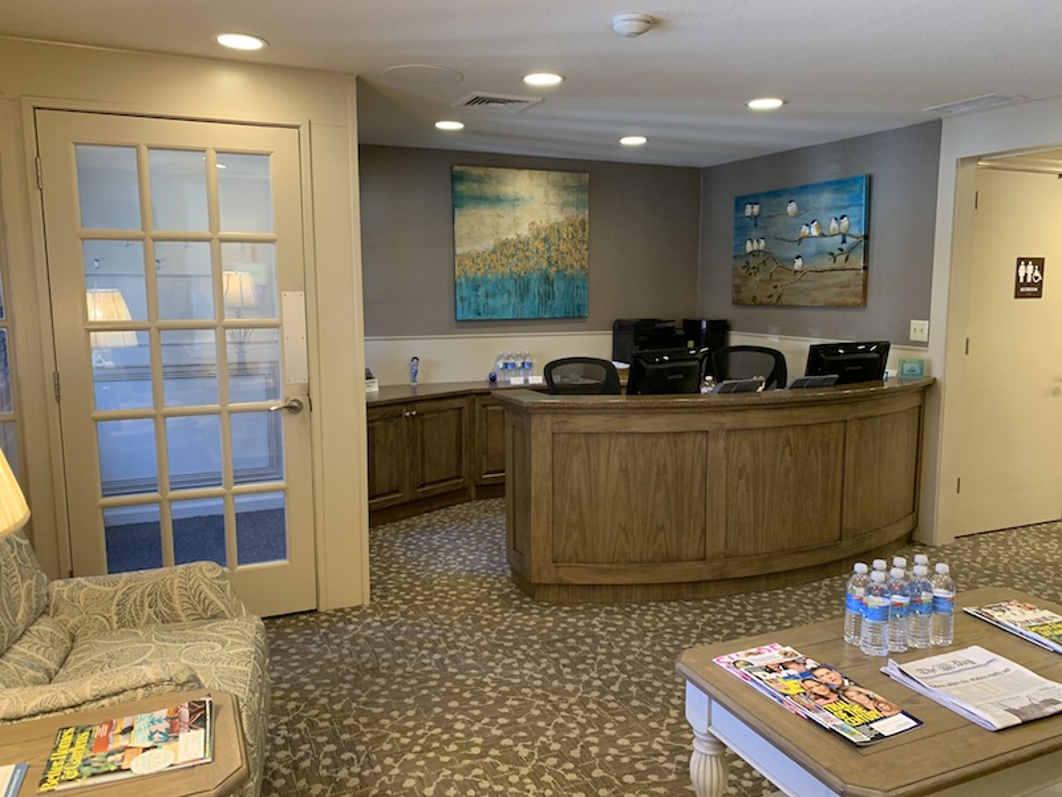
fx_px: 798
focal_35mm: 26
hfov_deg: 67.3
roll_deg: +0.3
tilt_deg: -6.6
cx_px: 531
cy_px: 398
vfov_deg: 53.1
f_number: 1.8
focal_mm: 4.25
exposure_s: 1/60
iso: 320
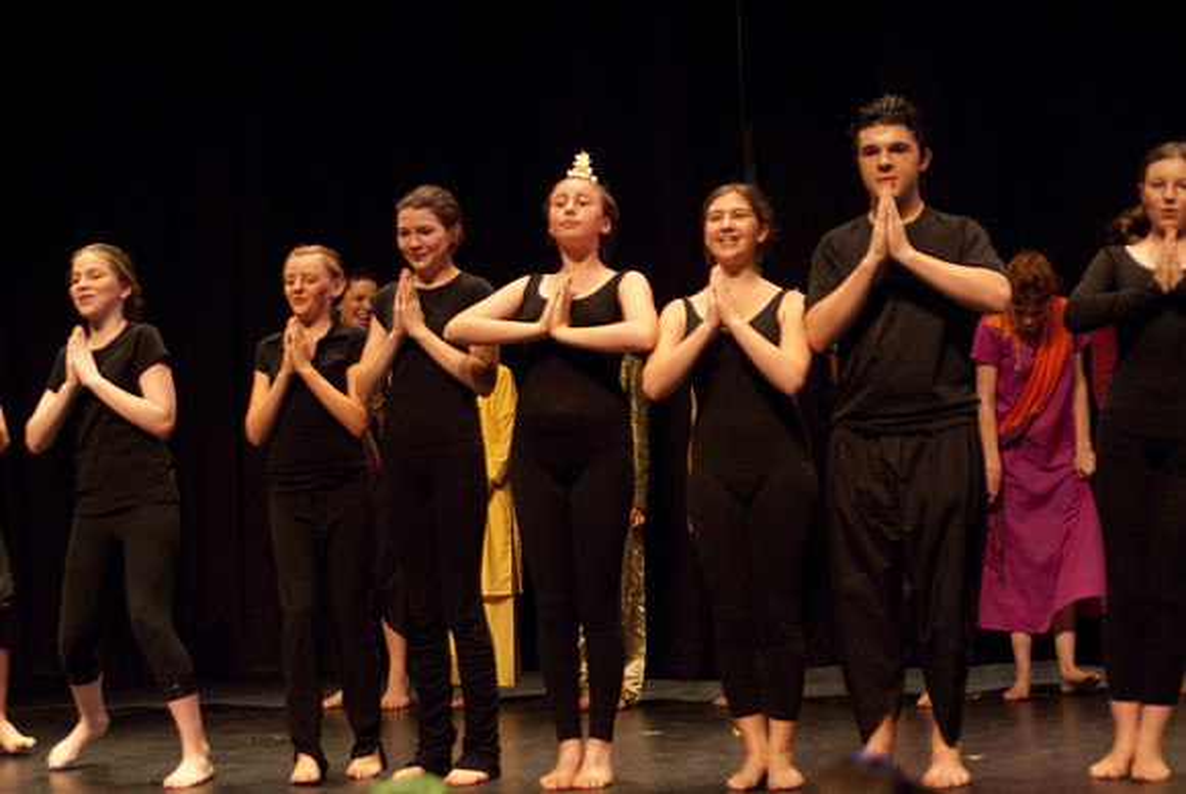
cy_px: 397
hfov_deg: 35.0
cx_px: 593
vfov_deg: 23.8
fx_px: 1880
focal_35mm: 57
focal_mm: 38
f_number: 2.8
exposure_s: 1/125
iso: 1000
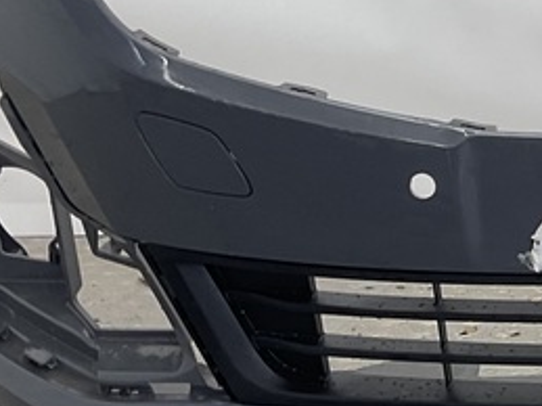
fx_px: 1768
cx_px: 881
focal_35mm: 113
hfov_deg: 15.6
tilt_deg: -6.1
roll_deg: -1.2
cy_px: -2
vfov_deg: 12.9
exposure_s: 1/120
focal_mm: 3
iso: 20
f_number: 1.8
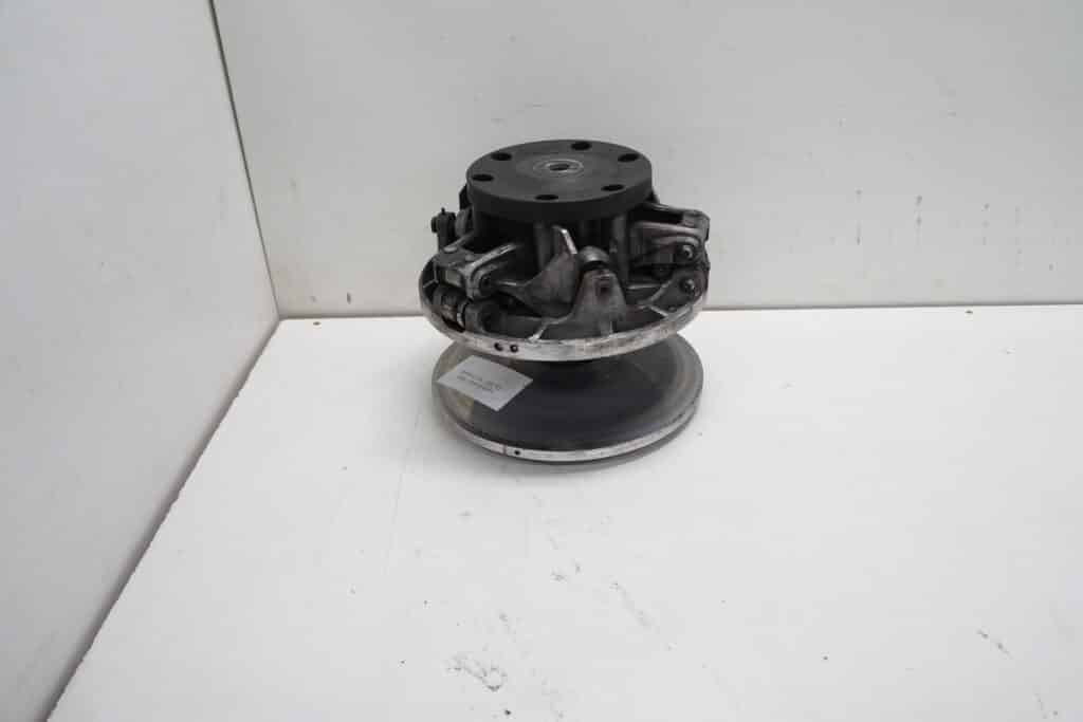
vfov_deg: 47.9
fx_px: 812
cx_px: 542
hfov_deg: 67.4
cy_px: 361
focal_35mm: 27
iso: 200
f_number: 4.5
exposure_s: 1/60
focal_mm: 18
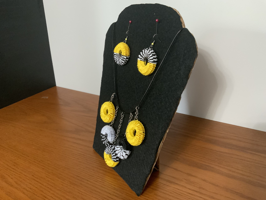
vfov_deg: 48.2
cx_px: 133
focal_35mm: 29
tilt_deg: -24.1
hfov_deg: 61.7
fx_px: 223
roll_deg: +0.4
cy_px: 100
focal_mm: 3
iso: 320
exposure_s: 1/30
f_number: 1.8
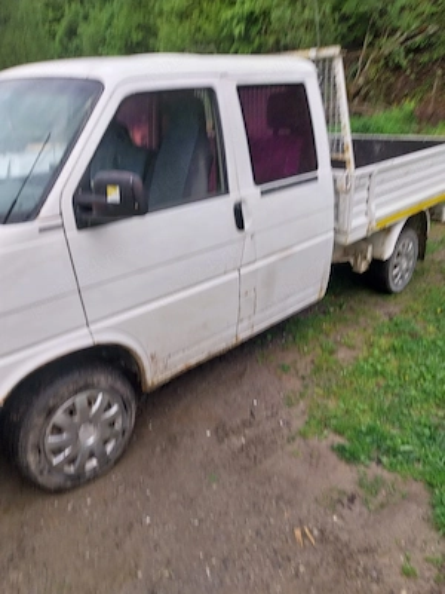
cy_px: 297
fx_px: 446
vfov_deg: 67.3
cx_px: 222
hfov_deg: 53.1
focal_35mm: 26
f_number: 1.8
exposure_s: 1/50
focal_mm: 4
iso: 32
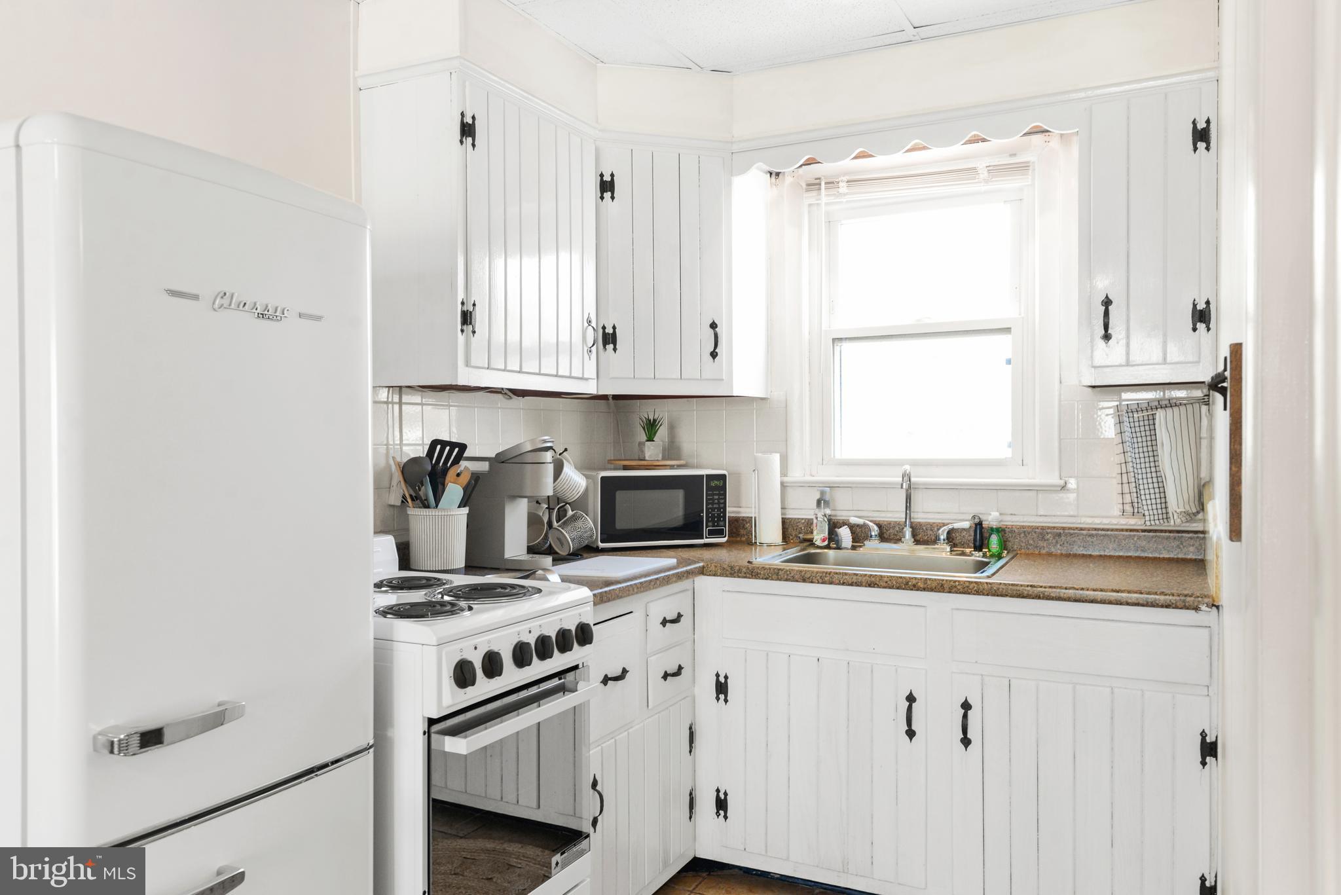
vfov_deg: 48.0
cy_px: 448
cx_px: 670
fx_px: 1006
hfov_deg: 67.4
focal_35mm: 27
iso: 800
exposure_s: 1/25
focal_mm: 27
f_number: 7.1
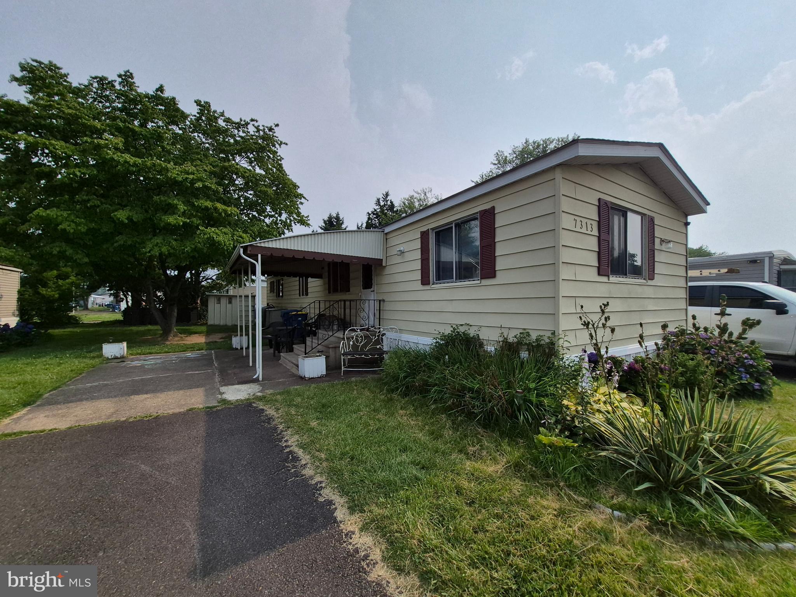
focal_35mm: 13
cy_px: 298
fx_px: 299
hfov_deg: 106.2
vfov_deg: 89.9
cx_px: 398
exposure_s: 1/4480
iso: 40
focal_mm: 1.74
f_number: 2.2
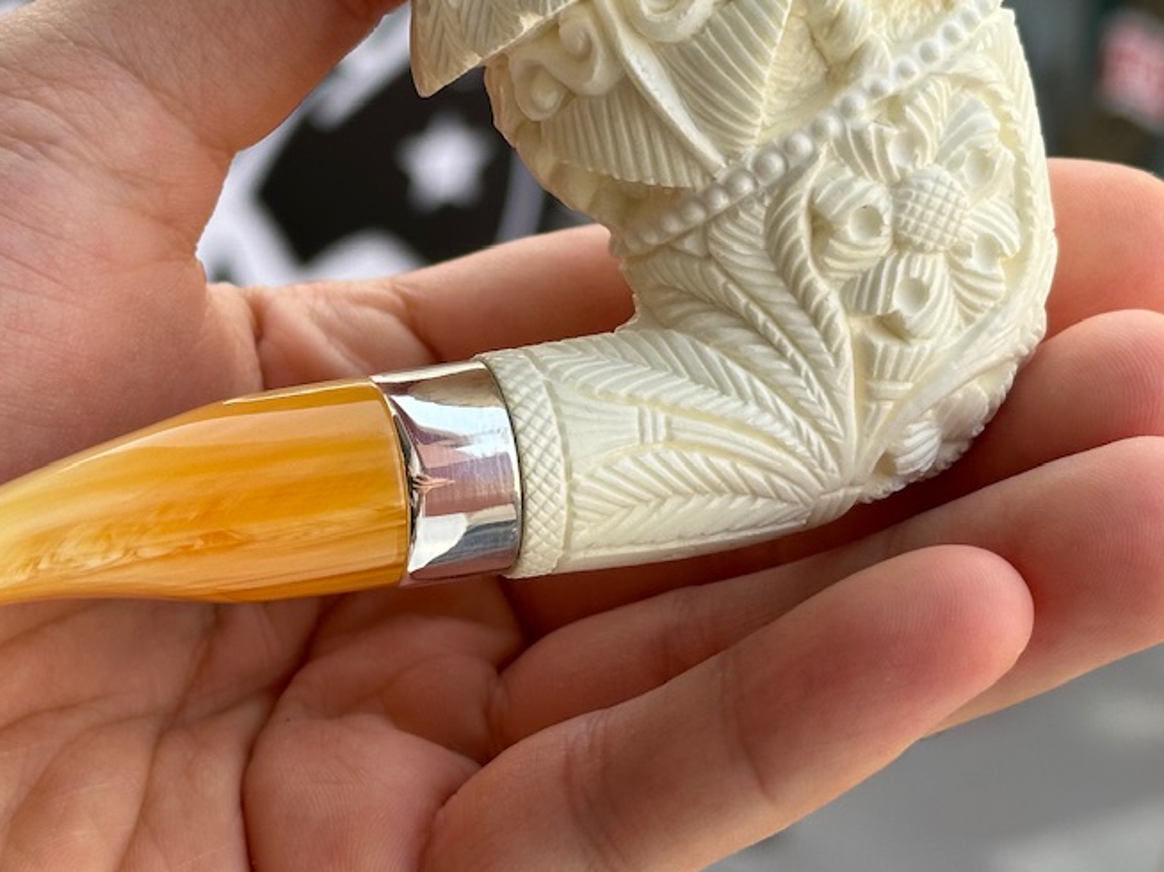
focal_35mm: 94
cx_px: 447
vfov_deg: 15.7
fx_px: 3160
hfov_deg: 20.8
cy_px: 313
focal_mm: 6.86
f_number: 1.78
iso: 64
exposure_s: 1/574
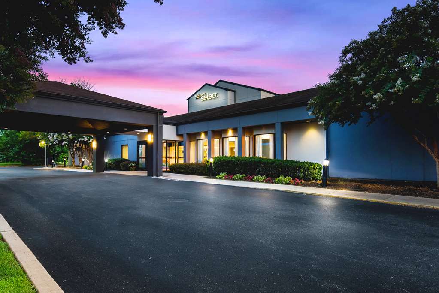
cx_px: 220
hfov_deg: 84.0
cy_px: 146
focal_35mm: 20
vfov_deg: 62.0
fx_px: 244
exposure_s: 1/8
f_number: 8
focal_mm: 20
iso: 1250
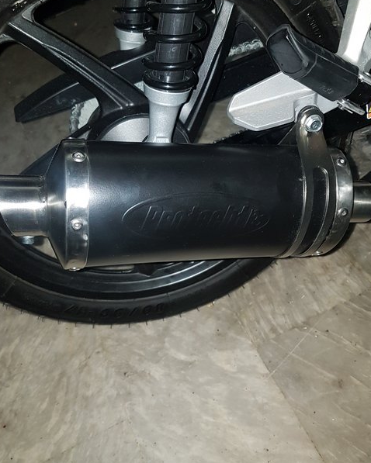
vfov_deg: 52.8
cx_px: 173
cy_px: 212
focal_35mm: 34
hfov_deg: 43.4
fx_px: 466
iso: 160
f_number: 1.7
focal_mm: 4.2
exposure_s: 1/38
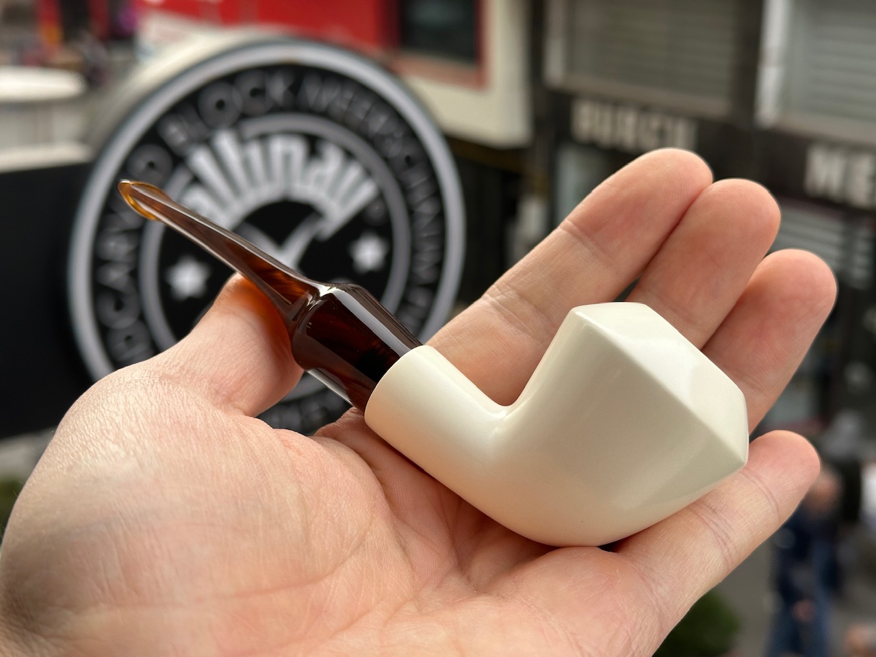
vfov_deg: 30.3
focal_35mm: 48
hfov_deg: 39.7
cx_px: 438
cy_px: 328
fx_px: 1215
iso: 64
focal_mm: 6.86
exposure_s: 1/751
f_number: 1.78
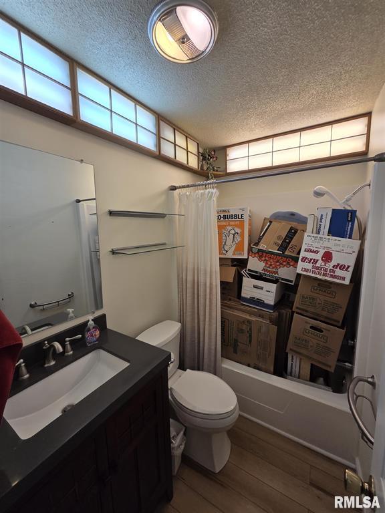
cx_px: 192
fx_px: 193
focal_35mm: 13
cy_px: 256
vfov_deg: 106.2
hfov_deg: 89.9
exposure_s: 1/120
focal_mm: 2.2
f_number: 2.2
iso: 100
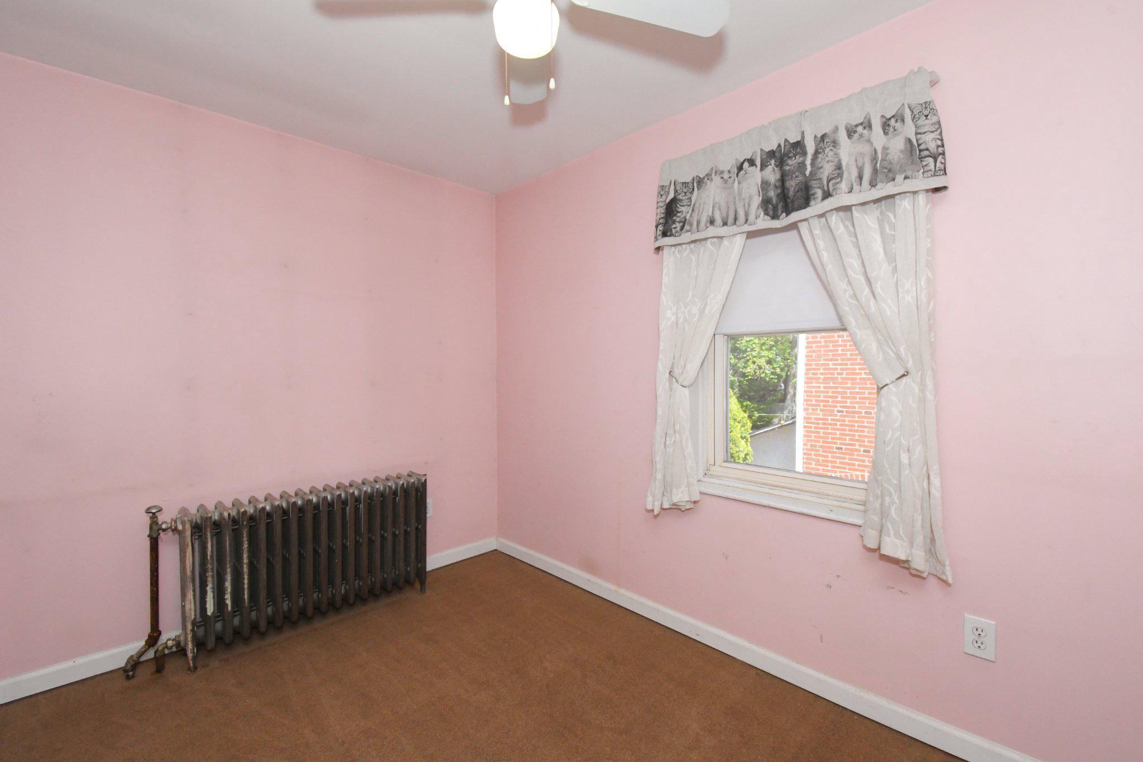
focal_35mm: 15
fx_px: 476
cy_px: 381
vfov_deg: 77.3
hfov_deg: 100.4
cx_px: 572
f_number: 10
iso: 2500
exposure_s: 1/250
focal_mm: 10
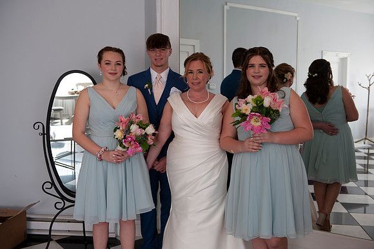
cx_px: 187
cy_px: 124
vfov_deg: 31.9
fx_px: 436
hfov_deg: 46.4
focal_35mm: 42
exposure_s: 1/60
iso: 125
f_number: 4.5
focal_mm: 42
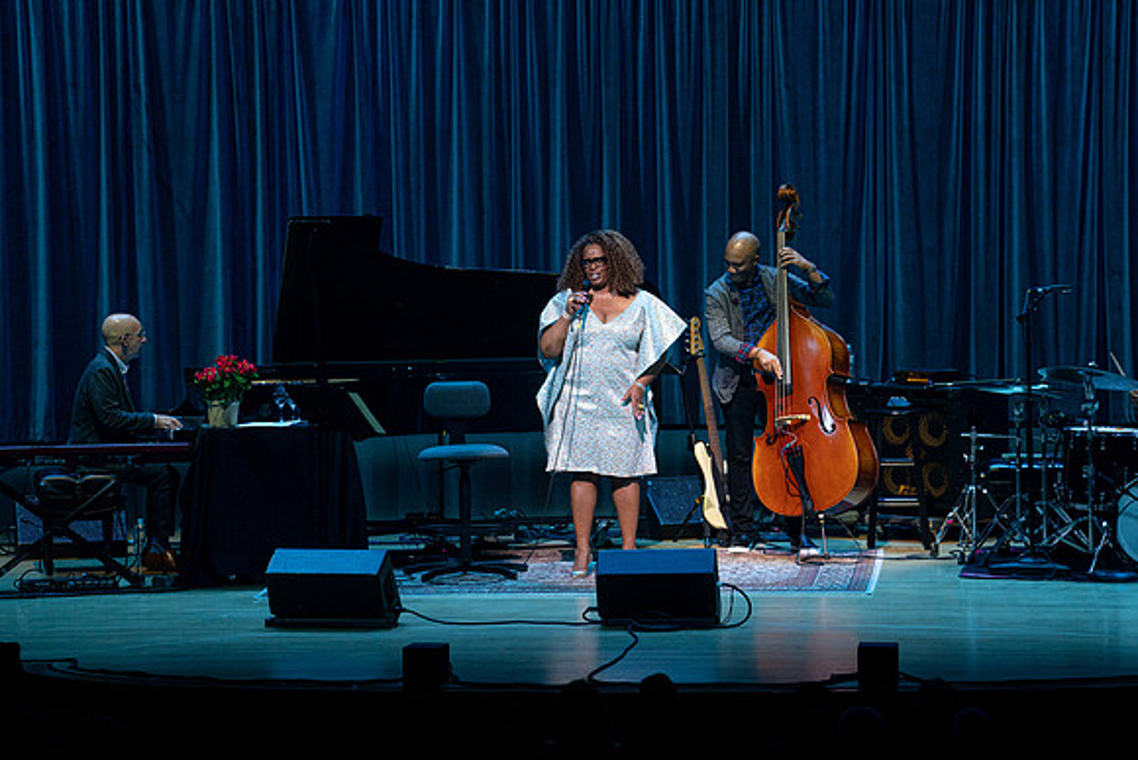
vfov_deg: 6.9
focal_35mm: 200
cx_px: 569
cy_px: 380
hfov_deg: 10.3
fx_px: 6323
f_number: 6.3
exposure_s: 1/250
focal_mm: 200
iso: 2500
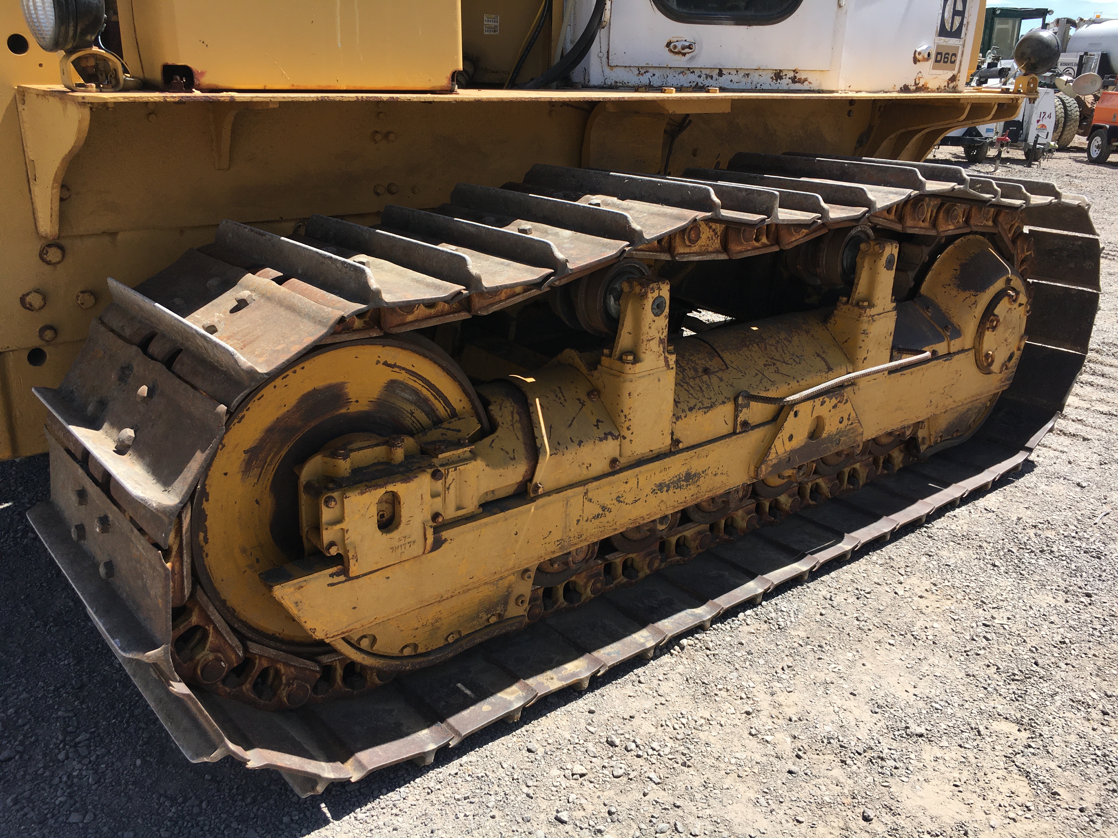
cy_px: 419
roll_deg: -2.9
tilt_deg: -20.3
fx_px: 937
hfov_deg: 61.7
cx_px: 559
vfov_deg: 48.2
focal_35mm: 29
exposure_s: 1/938
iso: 25
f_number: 2.2
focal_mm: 4.15
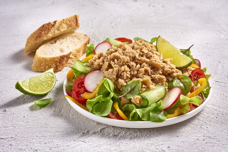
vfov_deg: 22.6
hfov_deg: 33.4
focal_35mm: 60
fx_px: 380
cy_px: 76
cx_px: 114
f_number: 22
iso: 100
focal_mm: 60
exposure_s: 1/125
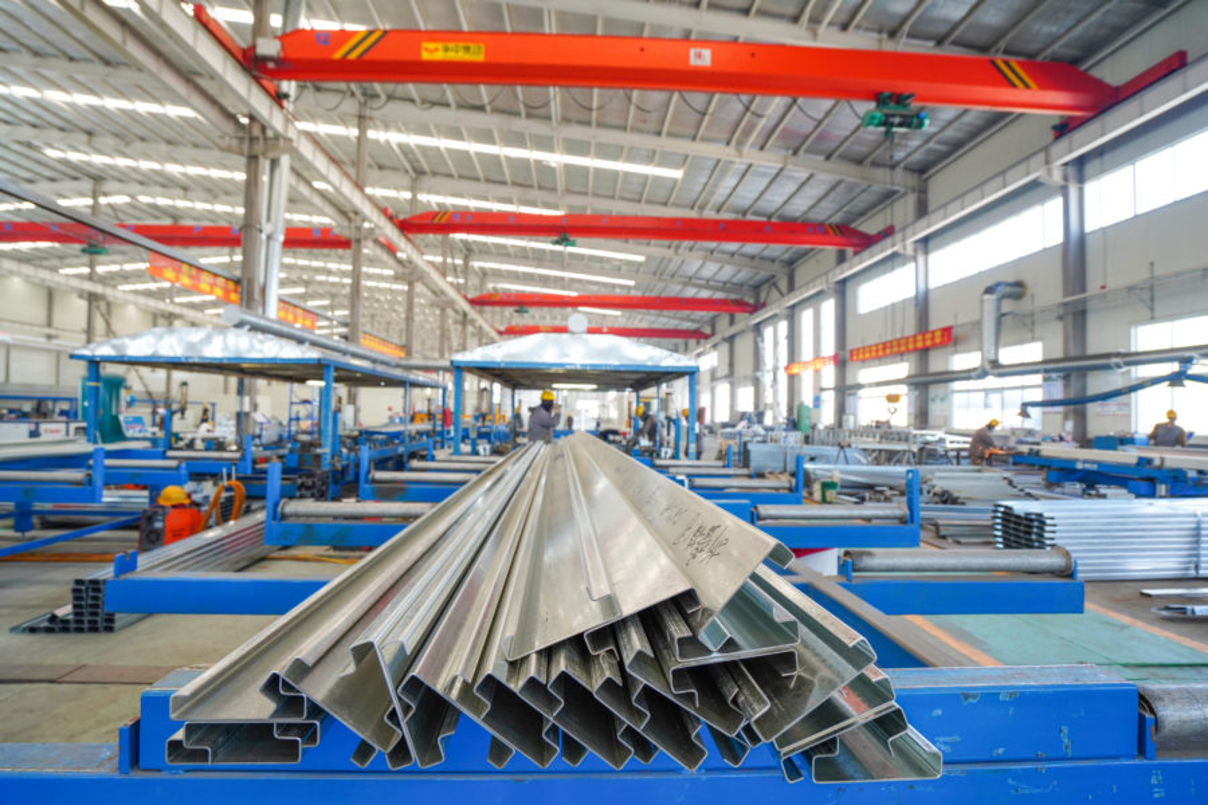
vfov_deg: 73.7
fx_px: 537
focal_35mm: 16
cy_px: 402
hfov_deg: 96.7
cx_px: 604
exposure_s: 1/50
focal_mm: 16
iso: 400
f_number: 4.5
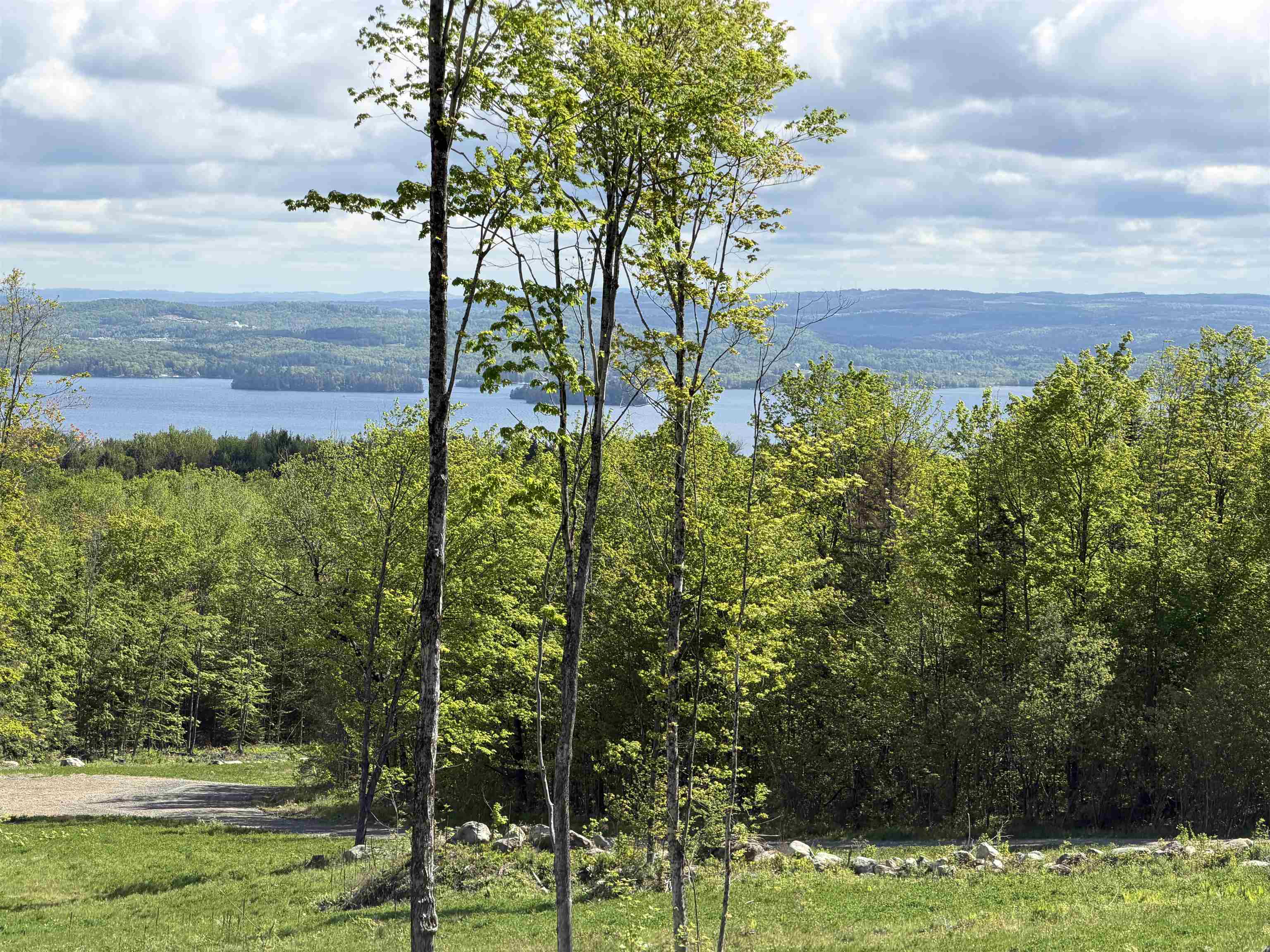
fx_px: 3669
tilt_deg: -1.9
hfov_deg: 19.6
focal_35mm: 100
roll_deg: -1.0
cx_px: 635
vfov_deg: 14.8
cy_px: 476
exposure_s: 1/638
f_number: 2.8
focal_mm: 16.89
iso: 32
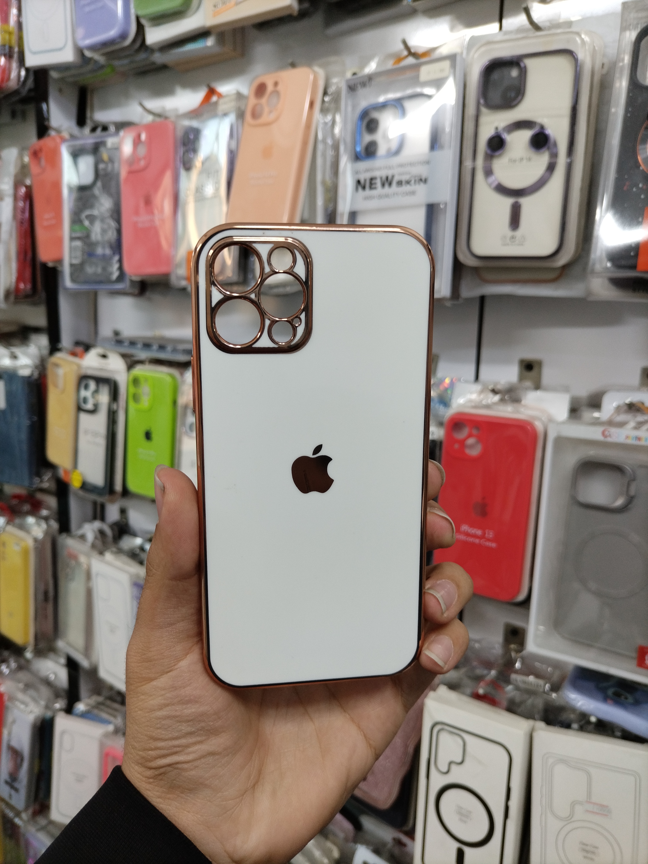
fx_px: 649
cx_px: 324
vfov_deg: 67.3
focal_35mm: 26
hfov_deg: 53.1
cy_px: 432
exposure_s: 1/50
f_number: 1.8
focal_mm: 4.7
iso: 160
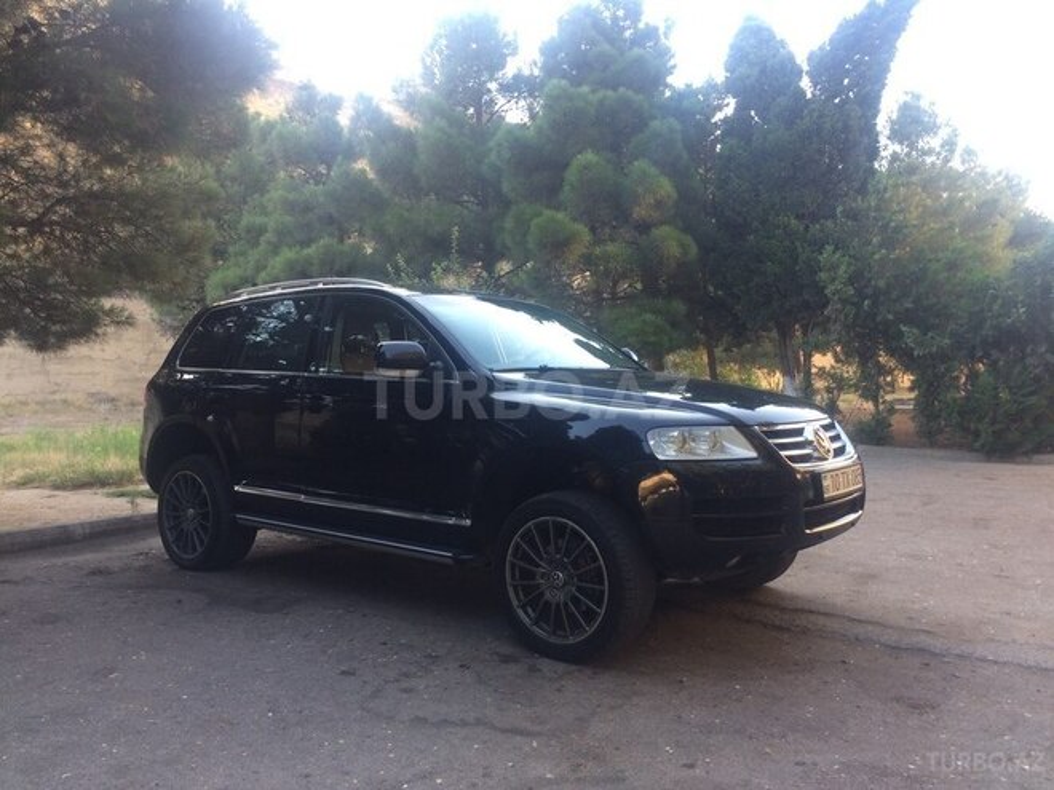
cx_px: 527
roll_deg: -0.2
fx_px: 883
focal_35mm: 29
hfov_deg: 61.7
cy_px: 395
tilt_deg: -1.6
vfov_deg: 48.2
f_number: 2.2
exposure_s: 1/100
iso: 40
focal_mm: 4.15
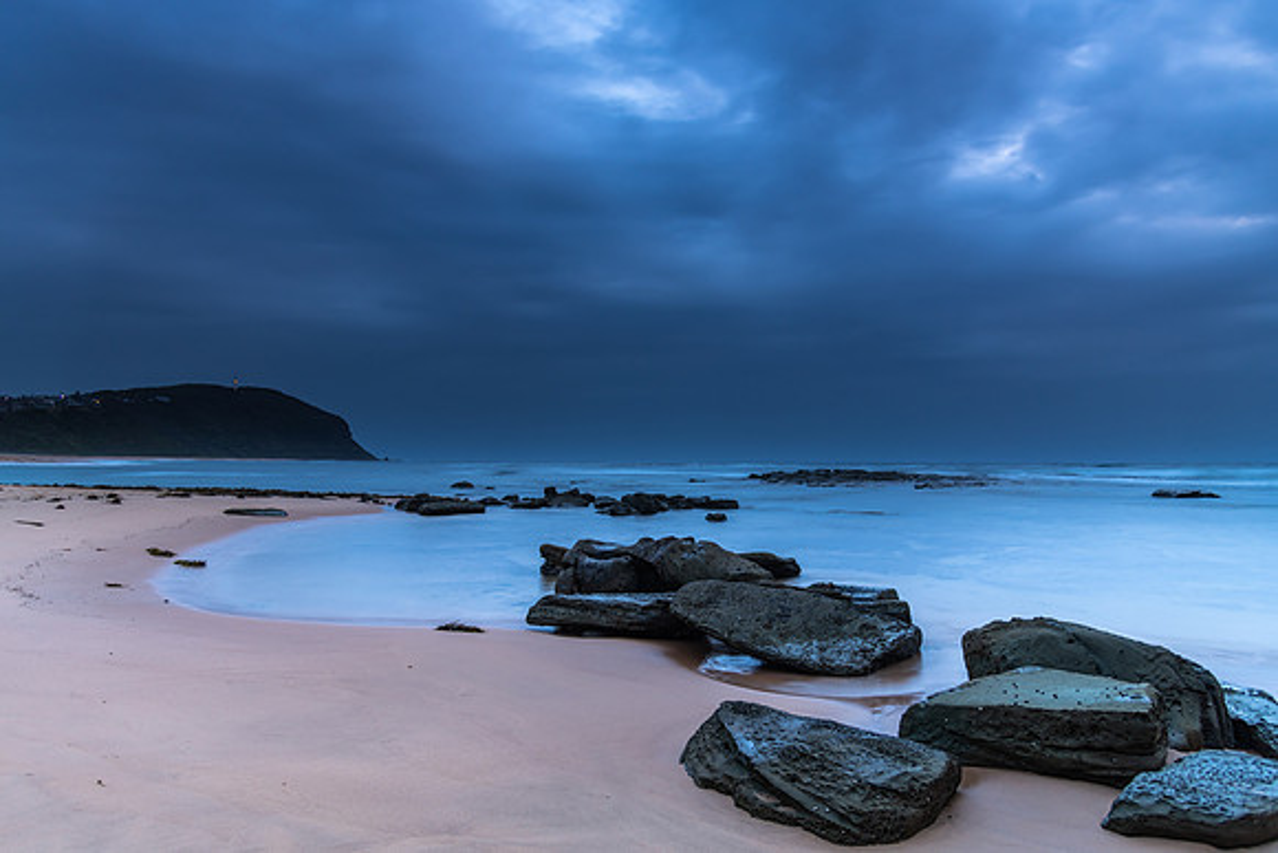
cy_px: 426
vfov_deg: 51.6
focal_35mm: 25
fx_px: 881
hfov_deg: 71.9
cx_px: 639
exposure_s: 4
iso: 250
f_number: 4
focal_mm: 24
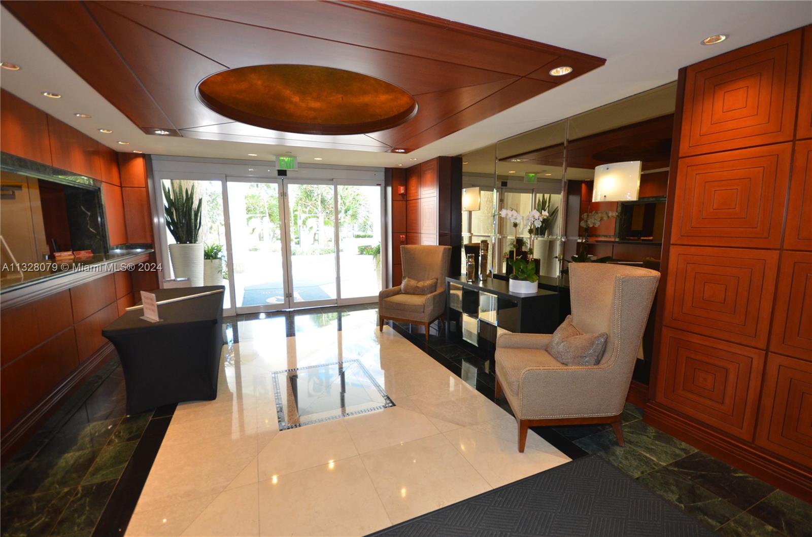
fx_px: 338
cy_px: 268
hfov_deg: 100.5
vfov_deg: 77.0
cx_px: 406
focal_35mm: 15
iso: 720
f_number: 4
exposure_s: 1/60
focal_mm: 10
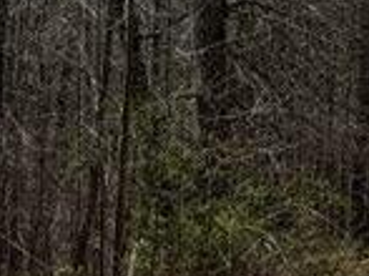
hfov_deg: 13.5
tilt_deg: -2.6
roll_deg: -3.8
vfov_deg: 11.3
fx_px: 1395
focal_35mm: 131
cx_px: 658
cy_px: 158
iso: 80
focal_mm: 6.76
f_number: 1.78
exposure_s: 1/4310
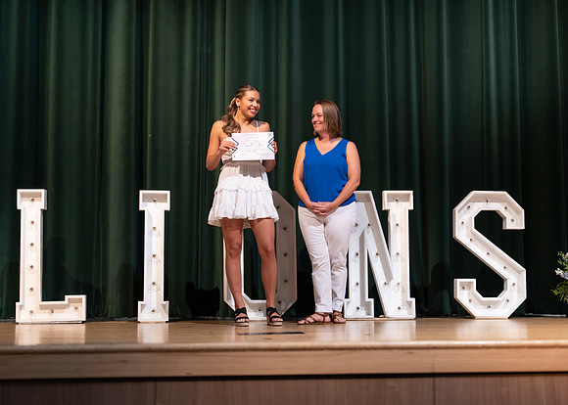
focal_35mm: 60
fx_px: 974
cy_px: 182
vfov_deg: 23.5
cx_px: 309
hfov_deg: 32.5
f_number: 1.2
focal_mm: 50
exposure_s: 1/320
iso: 500
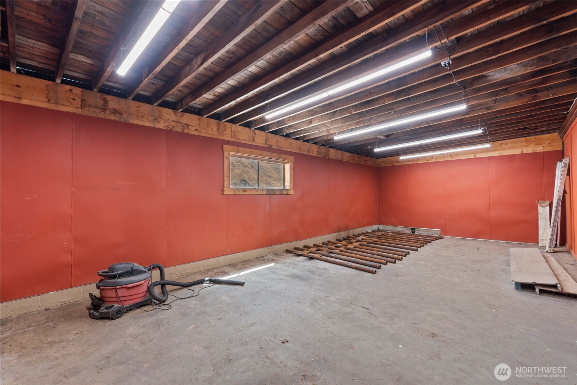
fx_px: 240
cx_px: 288
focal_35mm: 15
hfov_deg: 100.4
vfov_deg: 77.4
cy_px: 192
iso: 200
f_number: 7.1
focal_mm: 15
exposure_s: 1/5
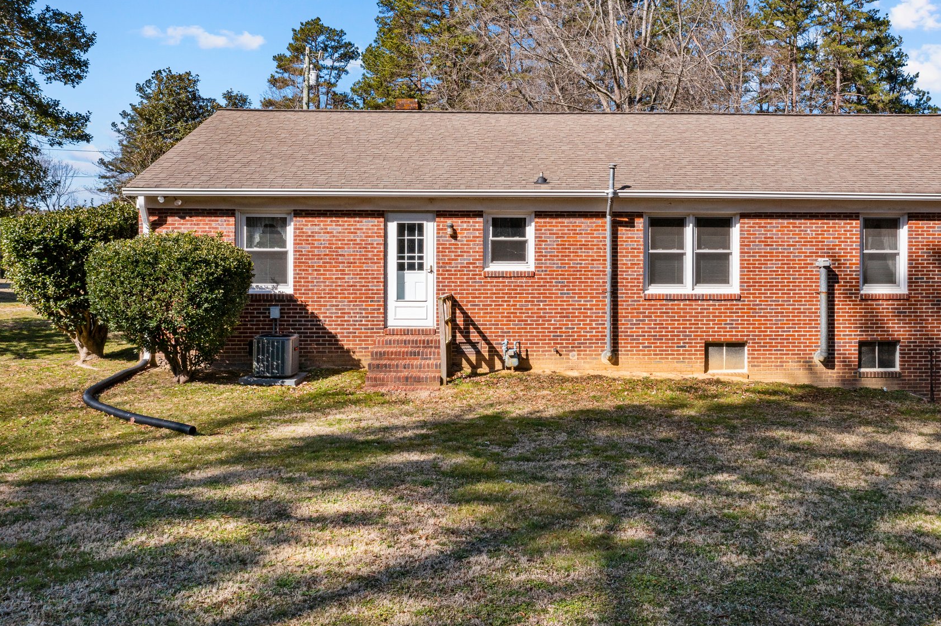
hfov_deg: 55.4
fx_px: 888
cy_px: 313
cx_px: 567
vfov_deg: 38.8
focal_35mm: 34
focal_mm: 10.26
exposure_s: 1/500
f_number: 6.3
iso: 100
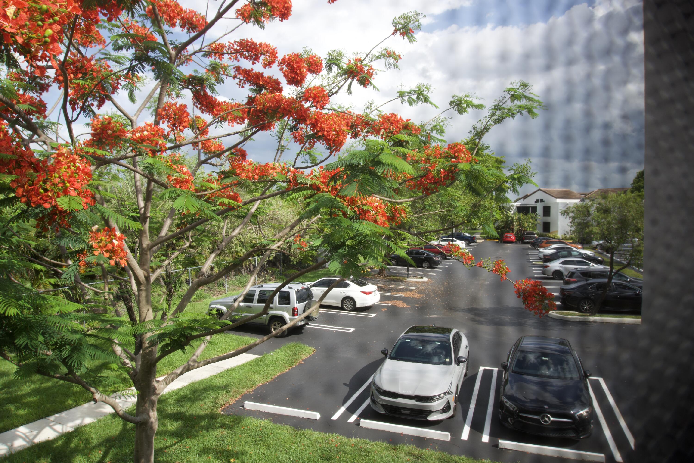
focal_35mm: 24
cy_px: 232
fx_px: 463
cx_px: 347
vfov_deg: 53.1
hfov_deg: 73.7
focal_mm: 16
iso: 100
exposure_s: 1/100
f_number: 6.3
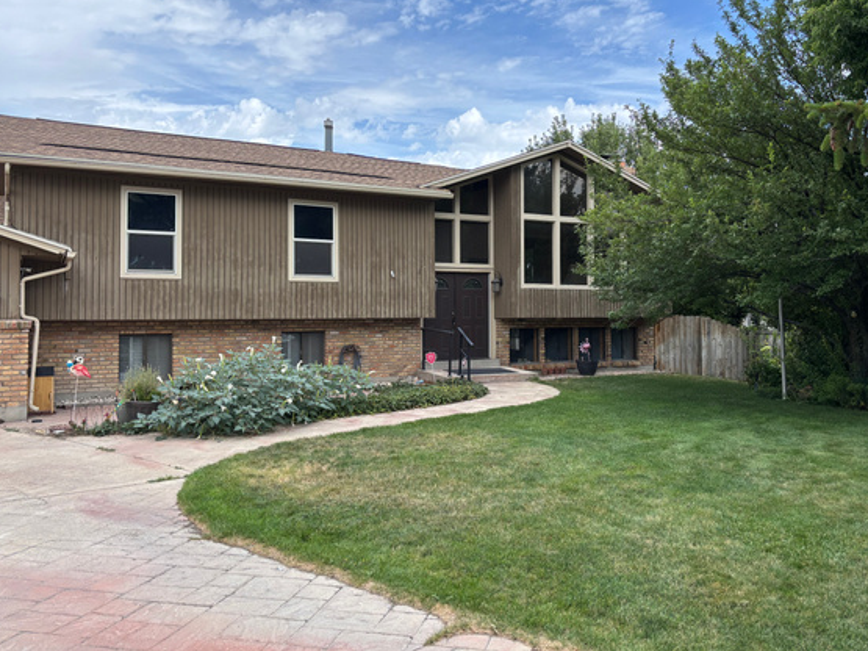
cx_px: 452
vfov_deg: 46.7
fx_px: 752
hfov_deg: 60.0
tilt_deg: +1.6
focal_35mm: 30
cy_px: 293
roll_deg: +0.0
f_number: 1.6
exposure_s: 1/1721
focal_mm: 5.96
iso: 50
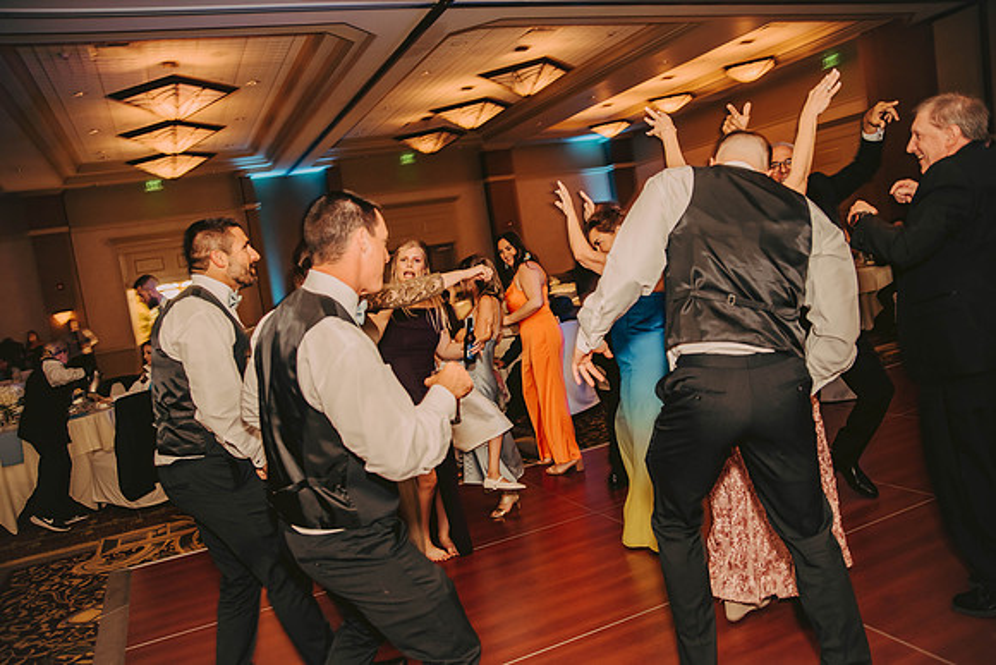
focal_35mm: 28
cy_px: 332
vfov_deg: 46.4
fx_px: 775
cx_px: 498
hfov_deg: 65.5
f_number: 2.8
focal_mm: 28
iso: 500
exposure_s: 1/60
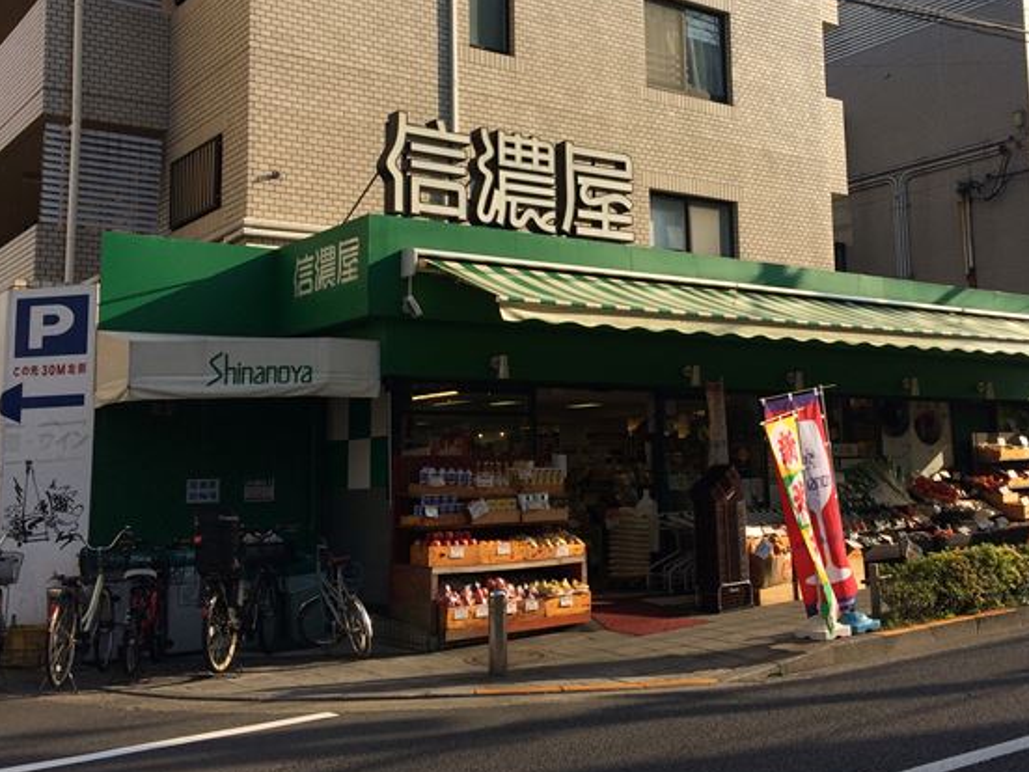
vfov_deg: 34.2
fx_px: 1248
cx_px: 619
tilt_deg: +3.9
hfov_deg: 44.6
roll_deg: +1.6
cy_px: 283
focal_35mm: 42
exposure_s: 1/1866
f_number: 2.2
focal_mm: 4.15
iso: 32
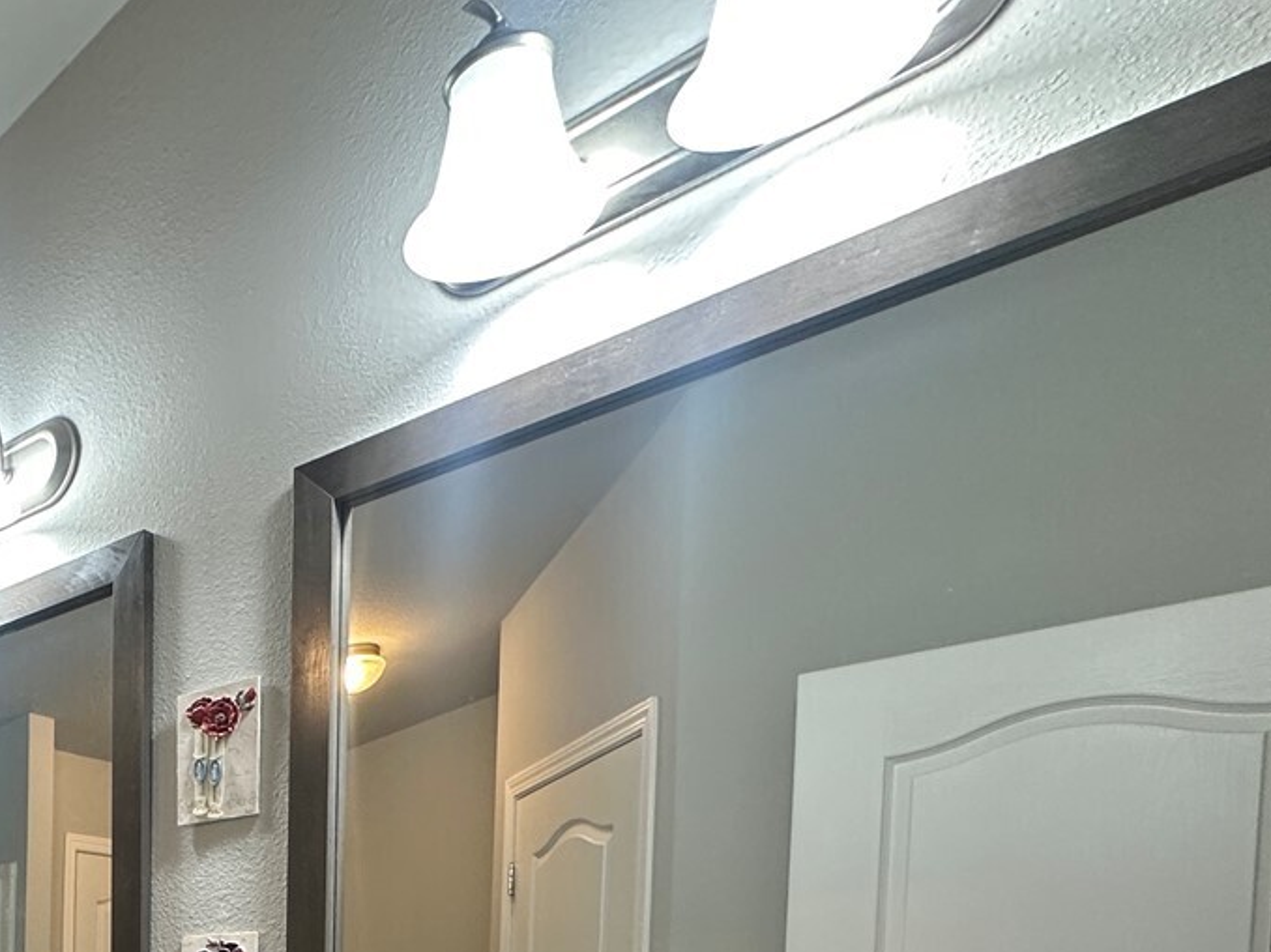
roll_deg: -0.3
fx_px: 1211
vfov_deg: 35.6
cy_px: 1085
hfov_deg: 44.8
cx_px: -64
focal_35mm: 33
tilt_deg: -2.7
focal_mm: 2.22
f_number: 2.2
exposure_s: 1/60
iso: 160
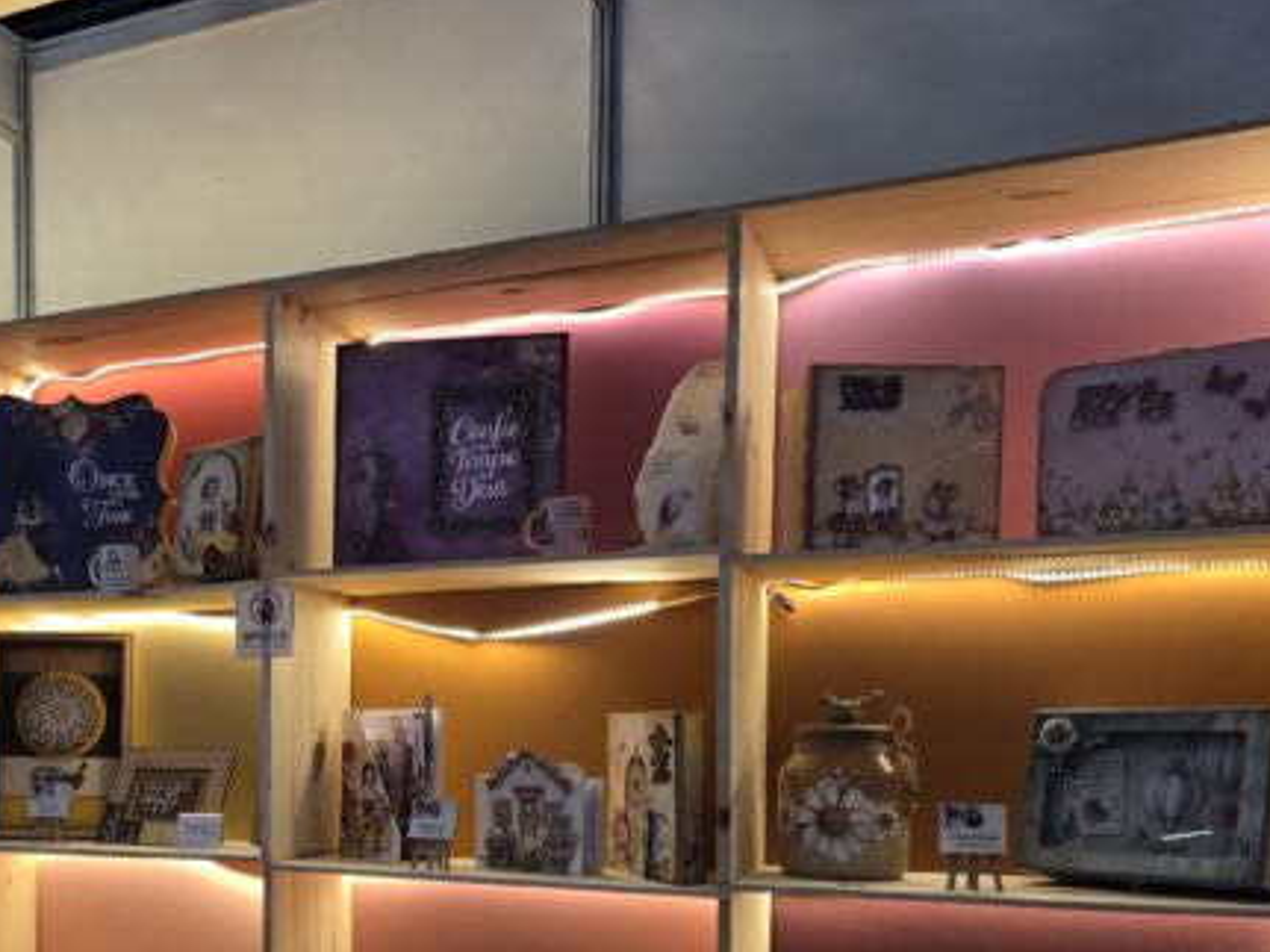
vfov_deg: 34.0
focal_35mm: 41
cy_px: 766
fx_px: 1504
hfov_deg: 43.0
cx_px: 200
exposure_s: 1/120
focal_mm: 6.25
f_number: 1.7
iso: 50
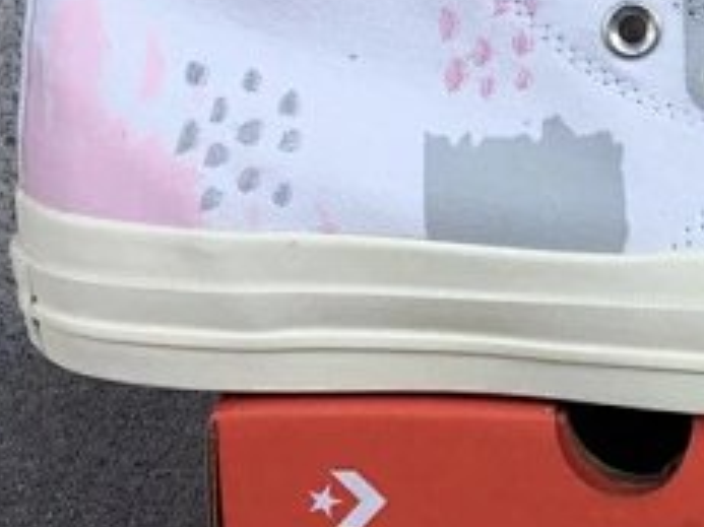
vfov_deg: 17.1
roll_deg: -0.3
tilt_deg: -18.6
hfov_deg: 22.2
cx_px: 634
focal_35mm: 86
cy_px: 244
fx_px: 1748
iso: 25
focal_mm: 3.3
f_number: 2.4
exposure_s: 1/554
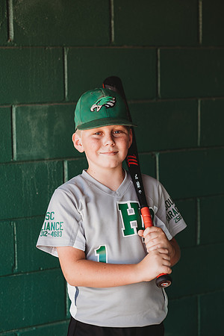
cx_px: 112
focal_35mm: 85
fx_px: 793
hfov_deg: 16.1
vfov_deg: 23.9
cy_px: 168
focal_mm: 85
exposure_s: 1/250
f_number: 2.8
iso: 200
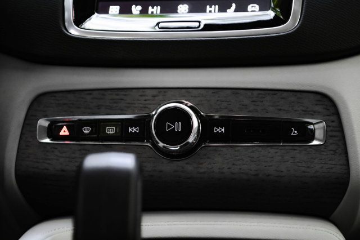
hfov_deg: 24.2
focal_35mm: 84
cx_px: 180
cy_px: 120
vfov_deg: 16.2
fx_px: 840
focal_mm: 56
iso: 500
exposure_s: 1/200
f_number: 2.8
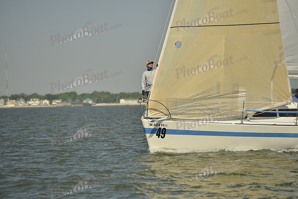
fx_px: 1656
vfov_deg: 6.9
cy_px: 100
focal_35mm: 200
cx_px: 149
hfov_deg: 10.3
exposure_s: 1/1250
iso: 200
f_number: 5
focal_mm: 200
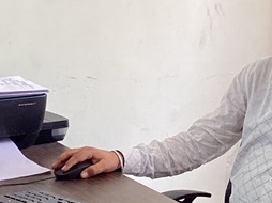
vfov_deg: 26.5
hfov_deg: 34.8
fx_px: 432
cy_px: 106
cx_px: 165
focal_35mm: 55
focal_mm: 3.3
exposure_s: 1/50
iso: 160
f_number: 2.4
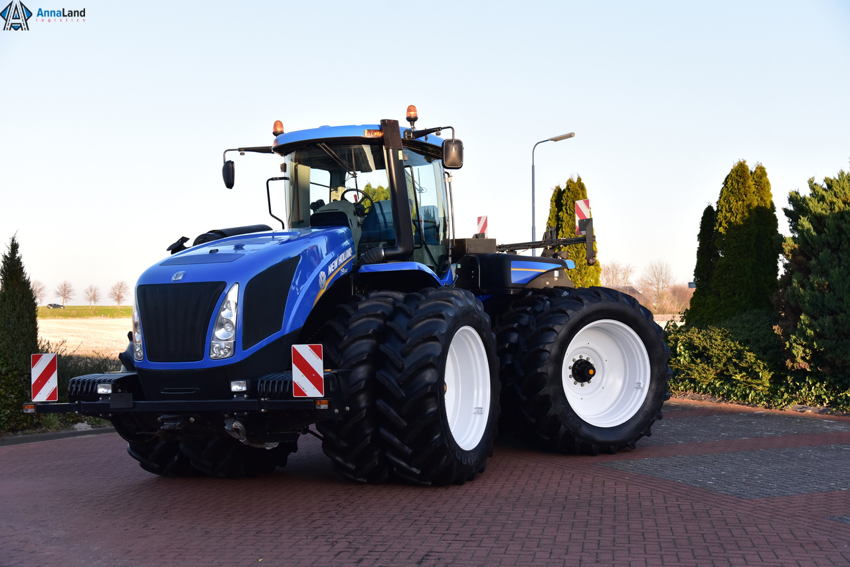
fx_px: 1086
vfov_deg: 29.3
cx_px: 425
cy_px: 284
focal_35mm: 46
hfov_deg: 42.7
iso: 1250
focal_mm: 46
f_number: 5
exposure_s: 1/1600
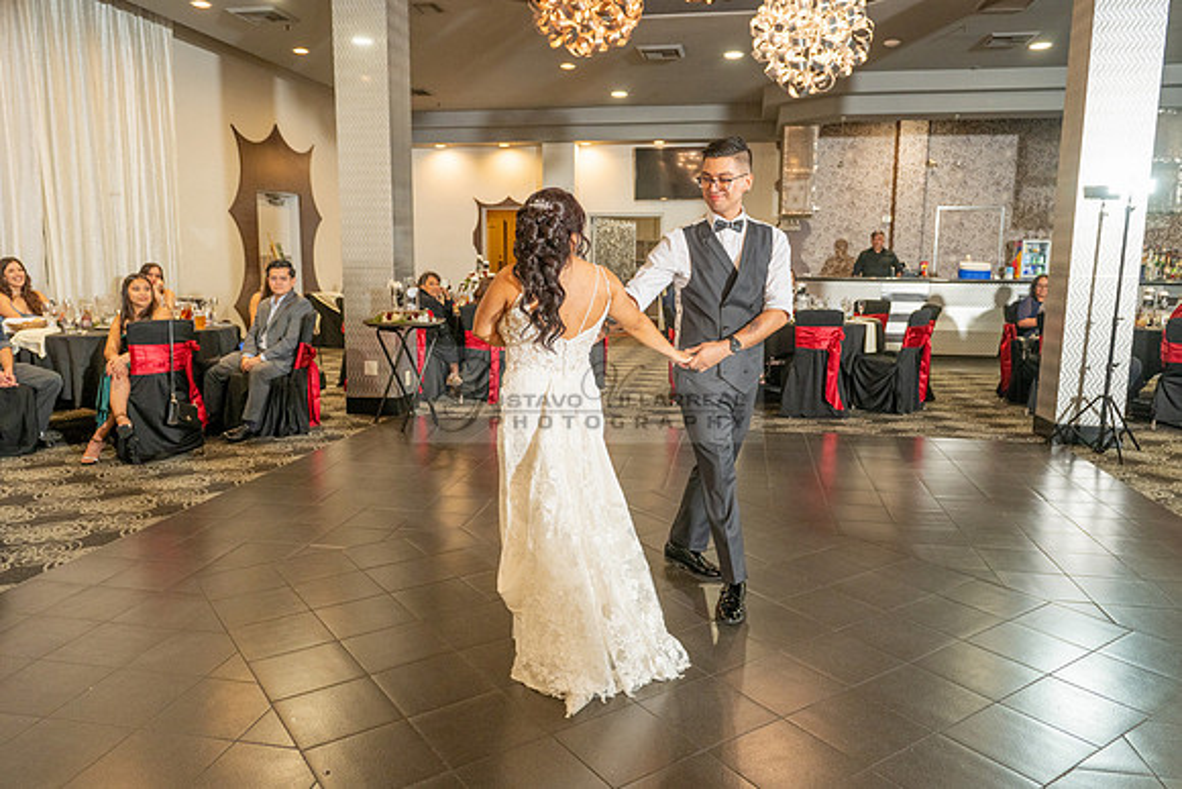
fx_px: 841
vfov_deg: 50.3
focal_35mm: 26
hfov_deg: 70.2
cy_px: 395
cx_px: 591
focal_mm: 24
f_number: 4.5
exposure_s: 1/125
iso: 800
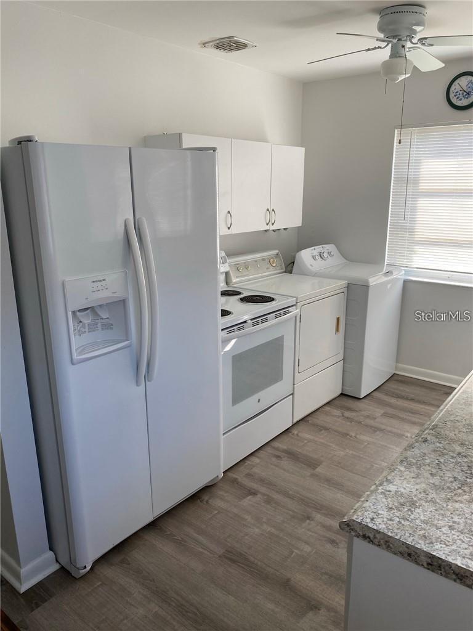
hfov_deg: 53.1
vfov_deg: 67.3
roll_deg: +0.1
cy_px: 316
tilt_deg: -15.7
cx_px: 236
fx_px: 474
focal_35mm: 26
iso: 64
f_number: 1.8
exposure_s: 1/122
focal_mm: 4.25
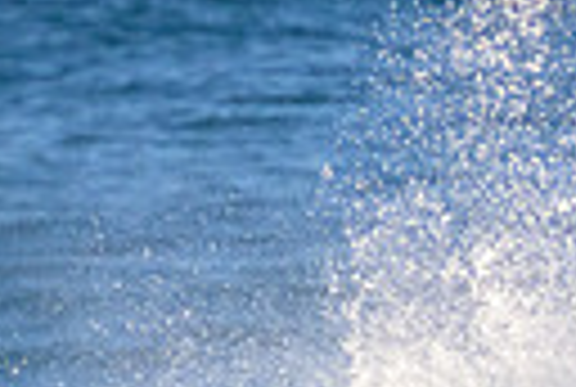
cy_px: 542
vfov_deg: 0.4
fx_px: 58055
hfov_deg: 0.6
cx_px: 1260
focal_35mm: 3620
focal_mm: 800
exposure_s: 1/1600
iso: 2200
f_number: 11
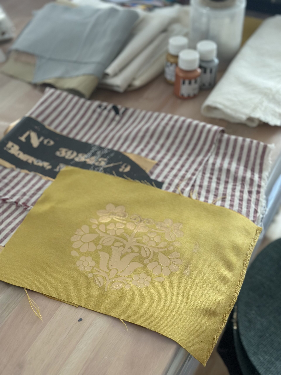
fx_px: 520
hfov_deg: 30.3
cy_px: 188
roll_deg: +1.6
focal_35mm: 48
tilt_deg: -42.9
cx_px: 140
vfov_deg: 39.7
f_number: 1.78
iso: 400
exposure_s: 1/40
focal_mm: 6.86
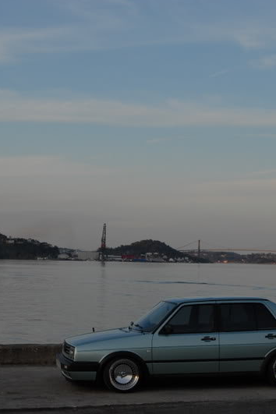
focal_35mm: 86
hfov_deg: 15.8
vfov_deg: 23.6
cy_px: 206
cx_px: 72
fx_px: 989
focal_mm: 38
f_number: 5.6
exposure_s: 1/1000
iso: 500
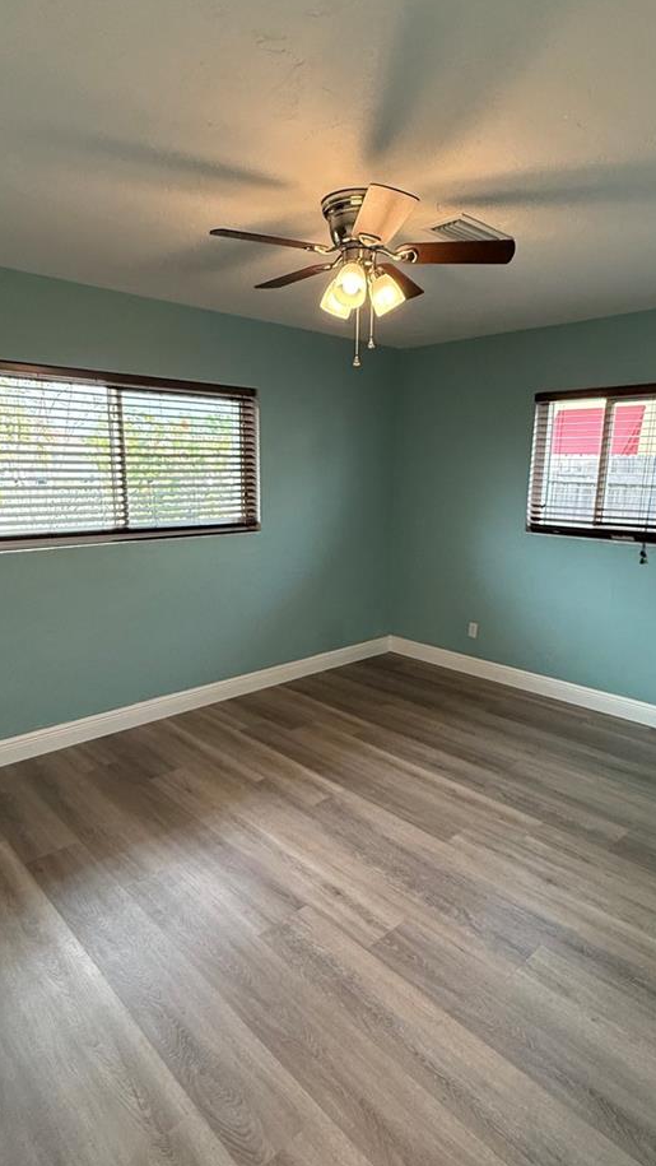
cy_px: 609
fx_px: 618
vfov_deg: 86.6
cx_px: 325
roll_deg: -0.9
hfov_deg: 55.9
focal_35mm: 20
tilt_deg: -12.2
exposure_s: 1/120
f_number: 2.2
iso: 320
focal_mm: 2.22
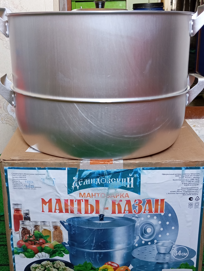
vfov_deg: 41.2
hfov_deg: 31.6
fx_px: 361
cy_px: 136
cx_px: 102
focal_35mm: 46
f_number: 1.8
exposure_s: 1/33.3
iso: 1161
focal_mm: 4.22
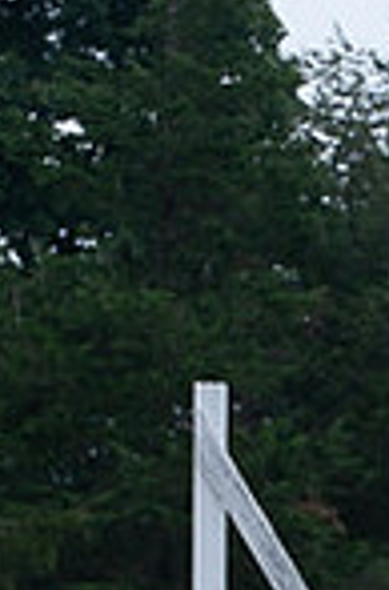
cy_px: 835
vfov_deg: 5.1
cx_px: 551
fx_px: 6513
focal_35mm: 399
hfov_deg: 3.4
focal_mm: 130
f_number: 5.6
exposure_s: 1/1000
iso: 1400
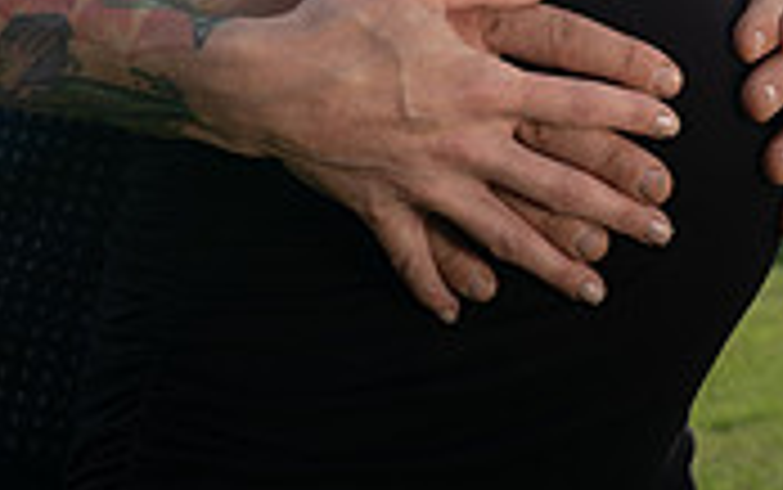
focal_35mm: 92
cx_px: 490
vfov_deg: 13.3
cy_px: -288
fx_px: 1964
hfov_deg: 22.5
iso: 100
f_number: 6.3
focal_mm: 35
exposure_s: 1/125
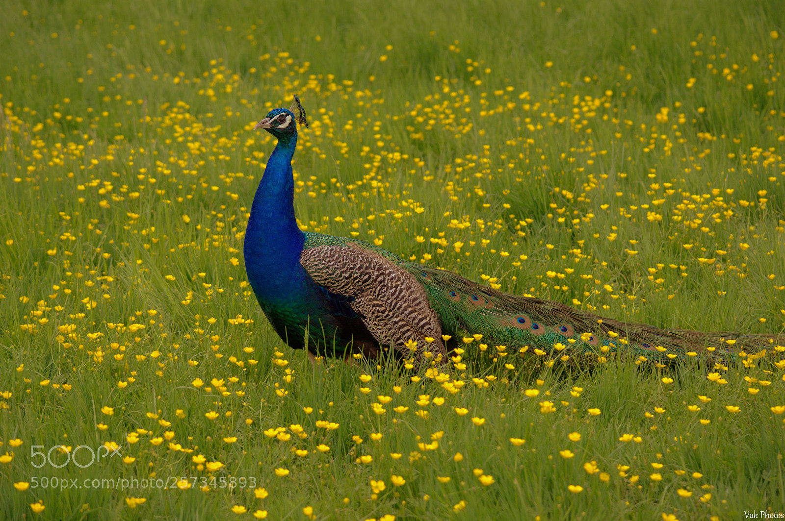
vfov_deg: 11.4
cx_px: 392
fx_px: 2614
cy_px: 260
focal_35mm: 120
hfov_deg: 17.1
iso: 100
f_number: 4.5
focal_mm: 80
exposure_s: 1/200
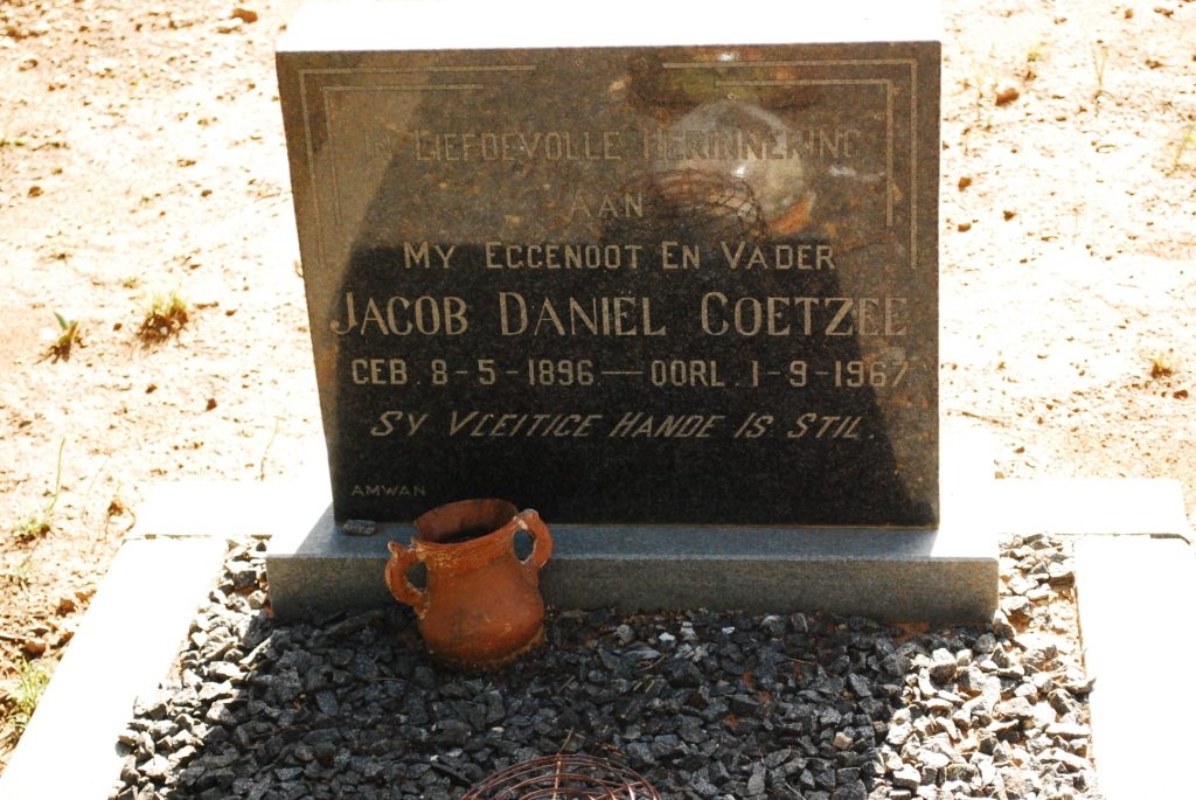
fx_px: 2394
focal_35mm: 72
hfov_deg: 28.0
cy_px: 400
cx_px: 598
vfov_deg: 19.0
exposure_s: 1/1000
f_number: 5.6
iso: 1600
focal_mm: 48
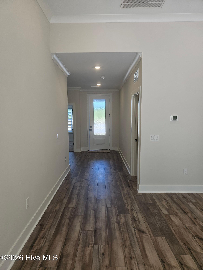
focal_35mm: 23
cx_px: 102
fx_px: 180
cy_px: 135
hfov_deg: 58.9
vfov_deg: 73.9
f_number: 1.8
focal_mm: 5.4
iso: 50
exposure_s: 1/120
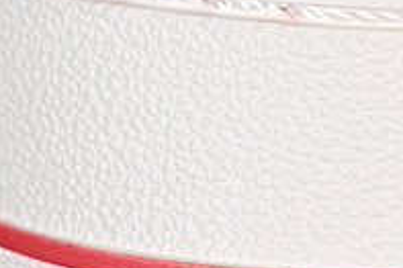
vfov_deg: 3.3
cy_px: -374
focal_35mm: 412
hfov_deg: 5.0
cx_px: 413
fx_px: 4608
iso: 160
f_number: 7.1
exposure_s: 1/80
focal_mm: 50
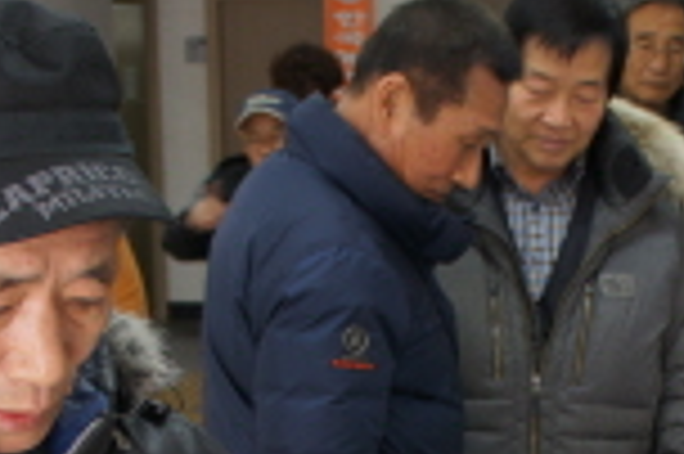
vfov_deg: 14.4
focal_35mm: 89
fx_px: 1689
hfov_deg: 22.7
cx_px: 495
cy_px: 665
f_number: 4
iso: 200
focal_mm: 18
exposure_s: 1/30
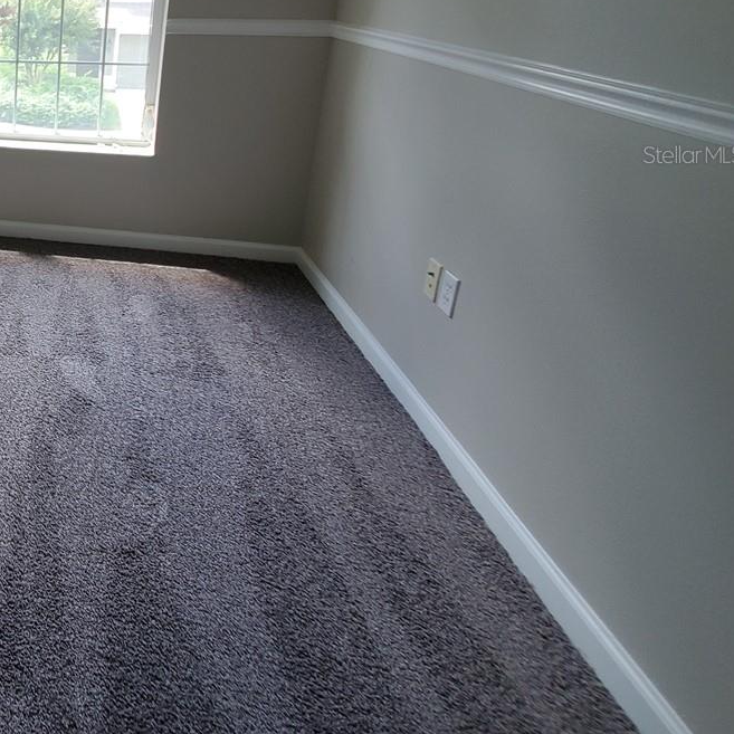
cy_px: 154
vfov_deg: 53.7
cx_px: -145
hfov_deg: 40.4
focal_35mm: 28
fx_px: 672
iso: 64
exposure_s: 1/60
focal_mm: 1.8
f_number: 2.2
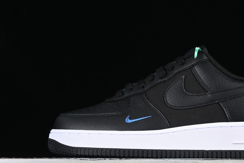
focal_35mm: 113
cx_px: 177
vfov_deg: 12.1
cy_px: 82
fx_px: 766
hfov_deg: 18.0
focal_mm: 50
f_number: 6.3
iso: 160
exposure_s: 1/60
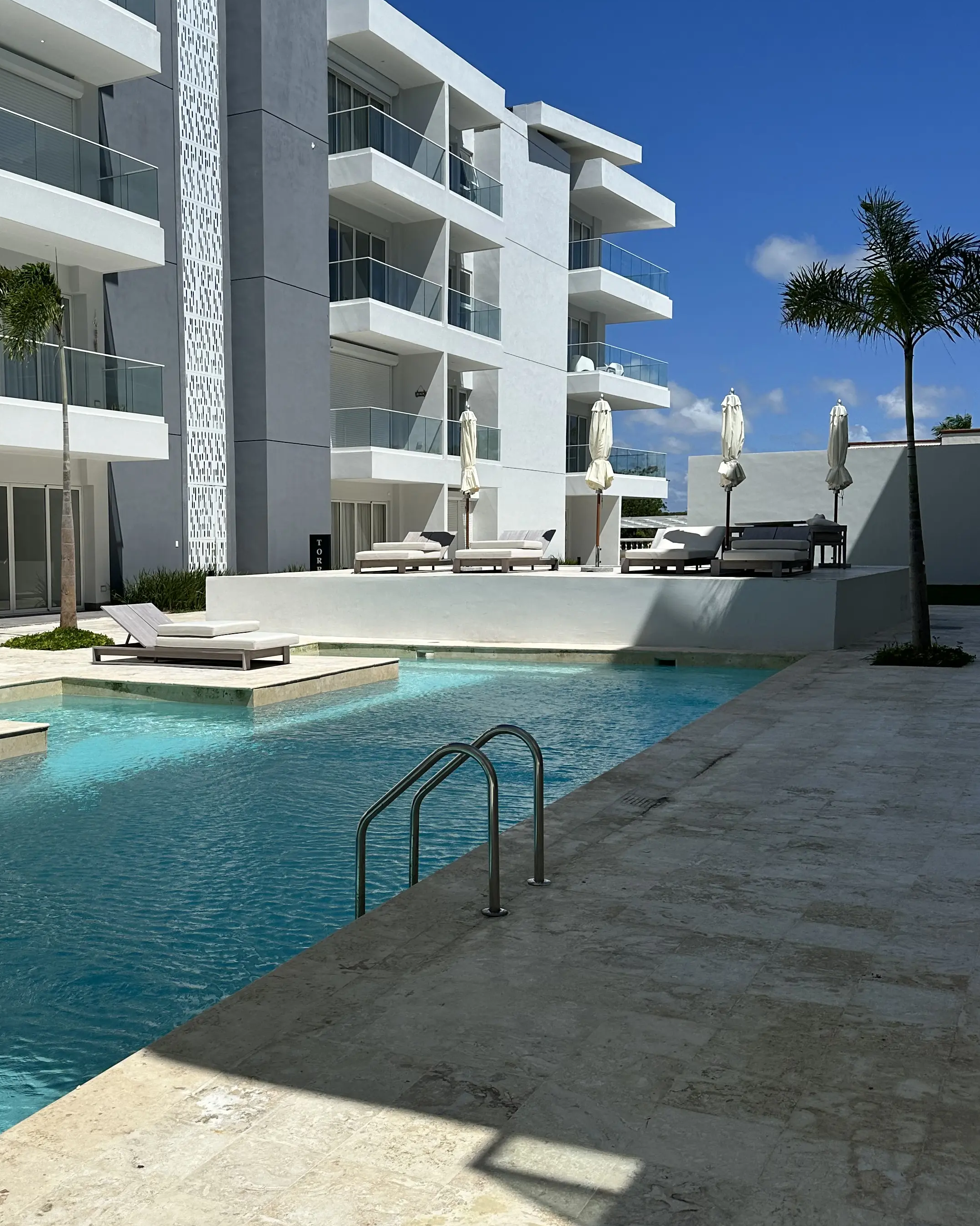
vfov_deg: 51.5
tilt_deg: -2.9
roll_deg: +0.1
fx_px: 1269
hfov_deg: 41.8
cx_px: 342
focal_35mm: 35
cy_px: 620
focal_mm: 6.86
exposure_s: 1/13699
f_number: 1.78
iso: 80
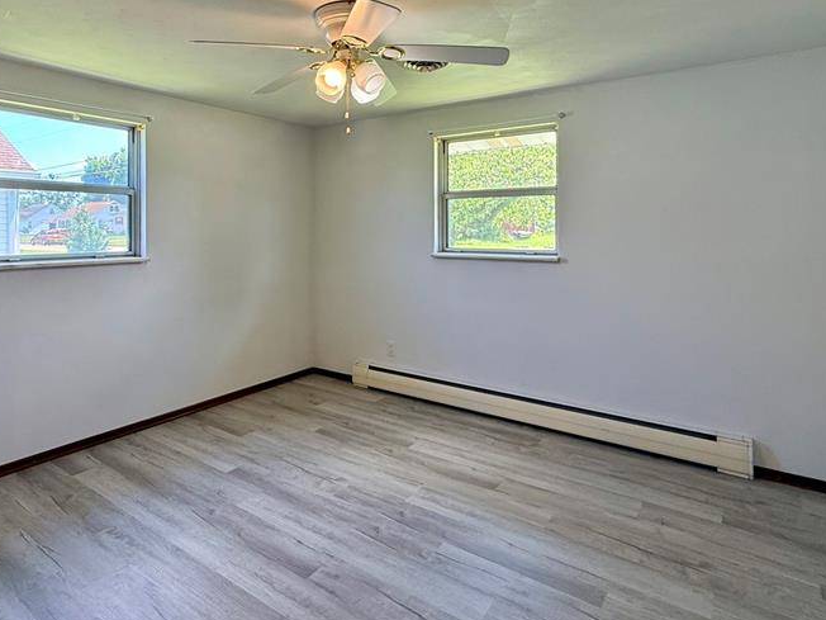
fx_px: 525
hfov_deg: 75.8
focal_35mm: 22
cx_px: 346
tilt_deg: +0.5
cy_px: 222
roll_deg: +0.4
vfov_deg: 60.0
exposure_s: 1/120
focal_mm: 2.22
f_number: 2.2
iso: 100
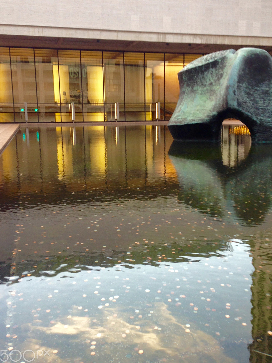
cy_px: 176
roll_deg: +0.7
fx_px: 409
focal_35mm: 39
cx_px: 144
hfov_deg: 36.8
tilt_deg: -8.3
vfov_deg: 47.9
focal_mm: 4.12
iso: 50
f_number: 2.4
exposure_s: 1/20
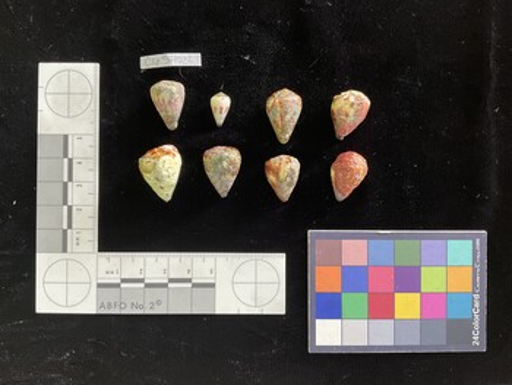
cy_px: 192
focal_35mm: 29
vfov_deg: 48.3
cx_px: 256
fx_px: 429
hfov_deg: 61.6
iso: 80
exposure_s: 1/50
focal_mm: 3
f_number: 1.8
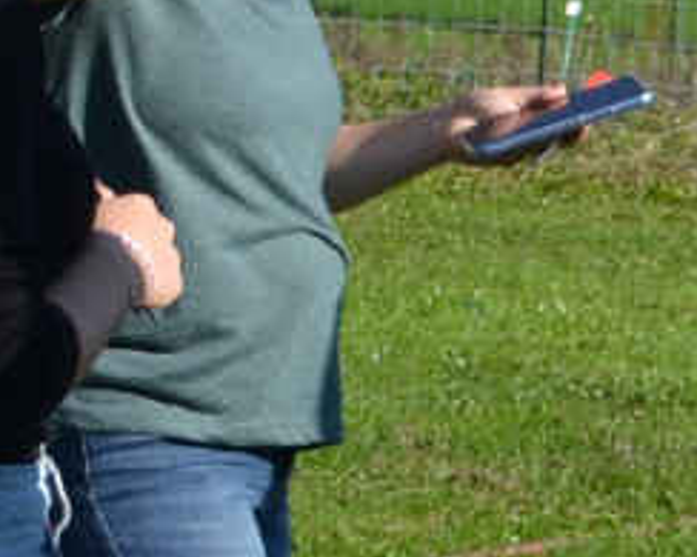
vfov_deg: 4.1
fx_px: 7794
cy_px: -393
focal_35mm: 378
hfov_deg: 4.8
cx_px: 2302
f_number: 7.1
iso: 100
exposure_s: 1/200
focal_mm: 32
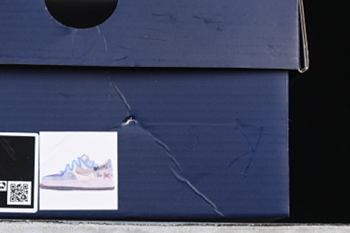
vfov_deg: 8.4
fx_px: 1584
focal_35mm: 163
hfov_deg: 12.6
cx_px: 67
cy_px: 61
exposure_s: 1/60
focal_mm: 50
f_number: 6.3
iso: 160
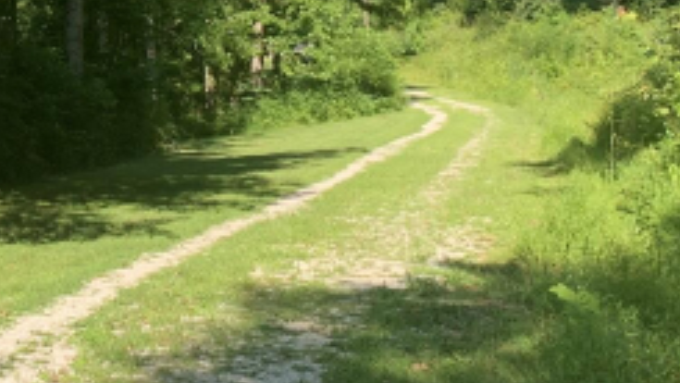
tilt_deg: +9.2
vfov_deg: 14.9
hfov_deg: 25.7
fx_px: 1389
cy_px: -142
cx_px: -43
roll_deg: +0.5
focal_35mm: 77
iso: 25
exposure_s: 1/594
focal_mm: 4.25
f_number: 1.8
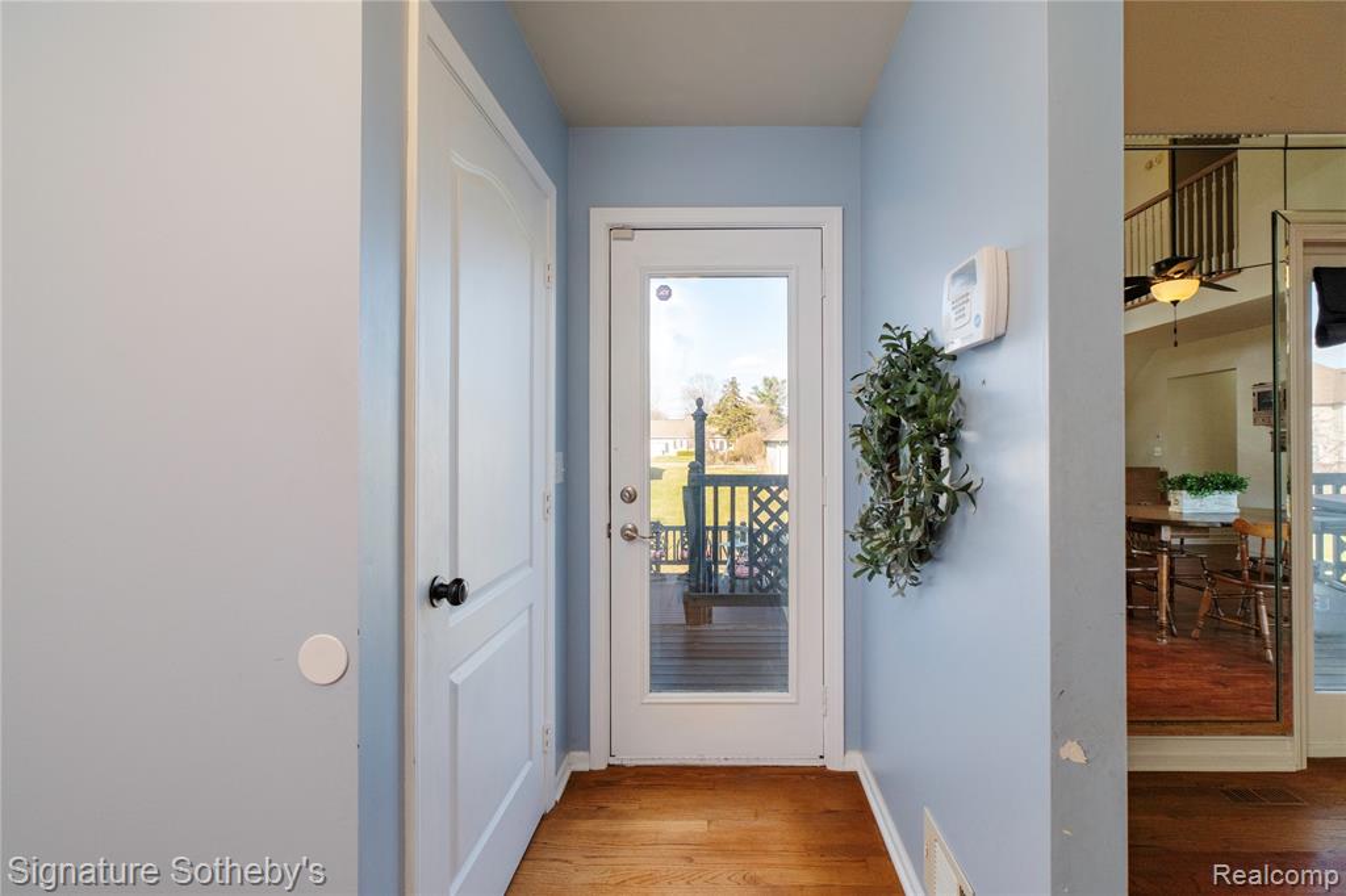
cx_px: 673
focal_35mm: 16
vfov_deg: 73.7
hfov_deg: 96.8
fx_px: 598
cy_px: 448
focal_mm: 10.6
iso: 640
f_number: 6.4
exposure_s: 1/250
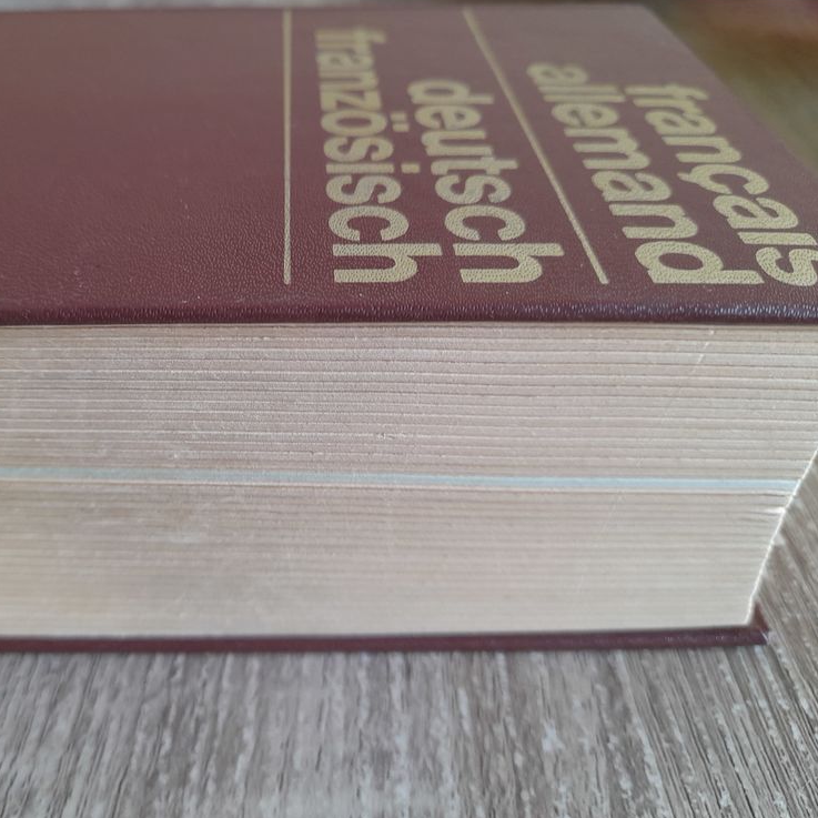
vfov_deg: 54.0
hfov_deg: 53.0
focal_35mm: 30
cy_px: 405
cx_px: 275
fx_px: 802
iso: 160
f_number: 2
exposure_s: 1/50
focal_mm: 4.6
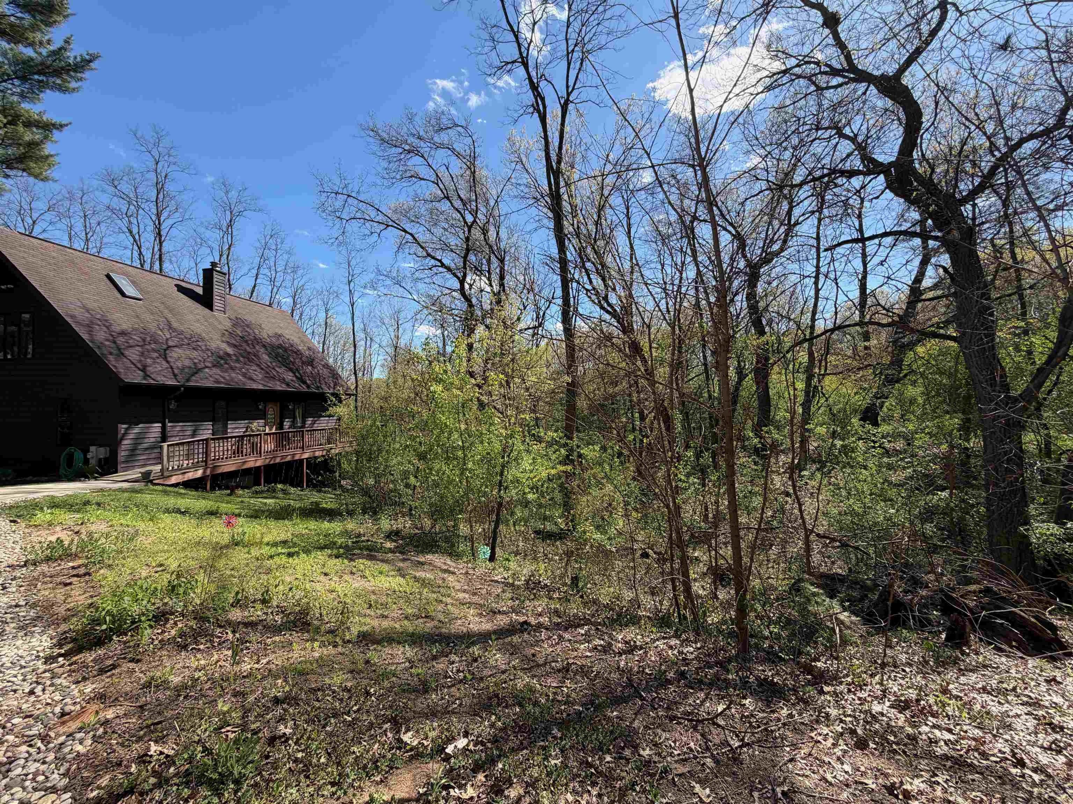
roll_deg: +0.6
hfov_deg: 102.1
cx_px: 536
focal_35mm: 14
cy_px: 402
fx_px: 434
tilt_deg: +0.8
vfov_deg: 85.7
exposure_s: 1/726
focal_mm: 2.22
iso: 40
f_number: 2.2
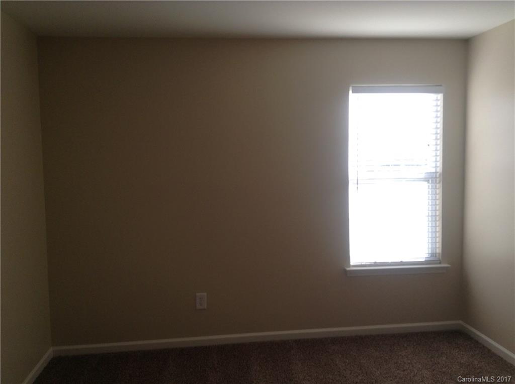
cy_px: 192
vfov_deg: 42.8
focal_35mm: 33
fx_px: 490
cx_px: 258
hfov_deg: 55.4
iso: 25
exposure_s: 1/60
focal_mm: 3.3
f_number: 2.4
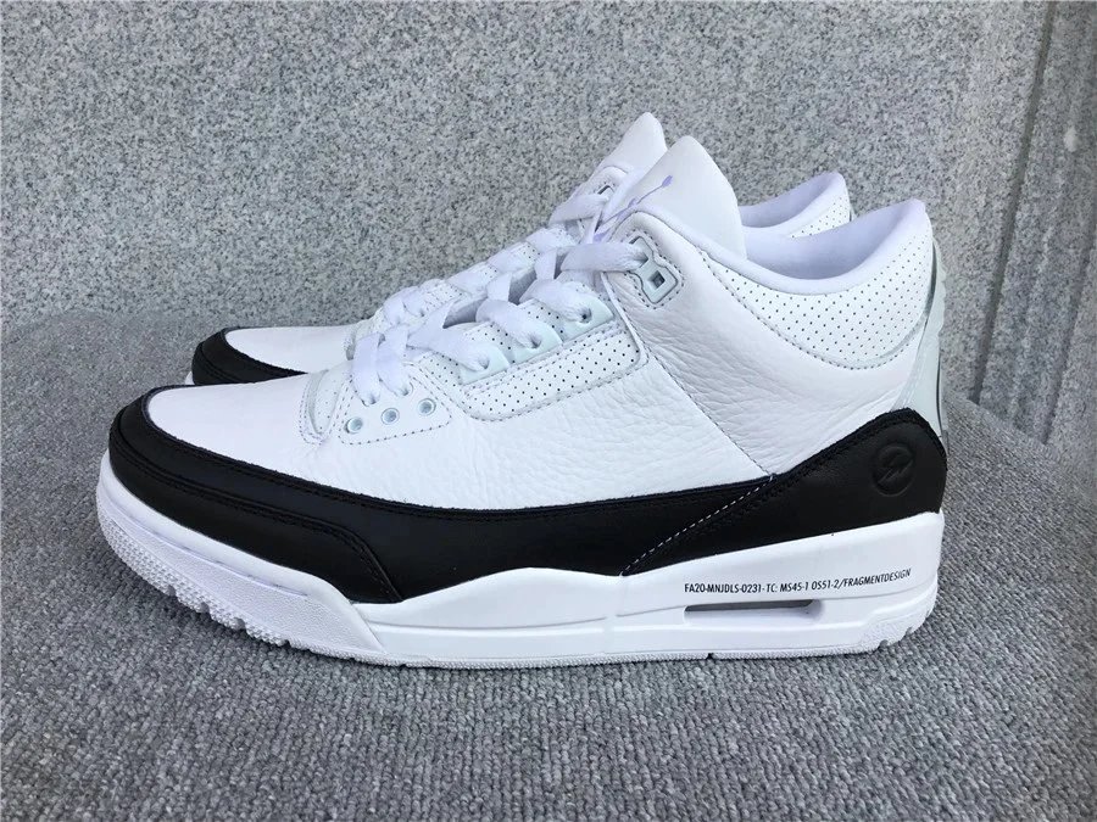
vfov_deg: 45.4
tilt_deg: -18.3
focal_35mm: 31
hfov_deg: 58.4
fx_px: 982
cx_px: 548
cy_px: 411
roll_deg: -2.7
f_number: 2.4
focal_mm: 3.3
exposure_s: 1/550
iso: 25
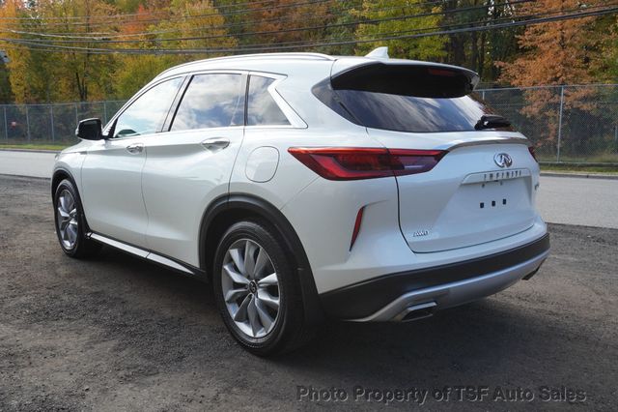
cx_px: 309
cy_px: 206
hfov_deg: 57.2
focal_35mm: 33
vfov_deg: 39.9
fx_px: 566
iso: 400
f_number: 9
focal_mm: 22
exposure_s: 1/250
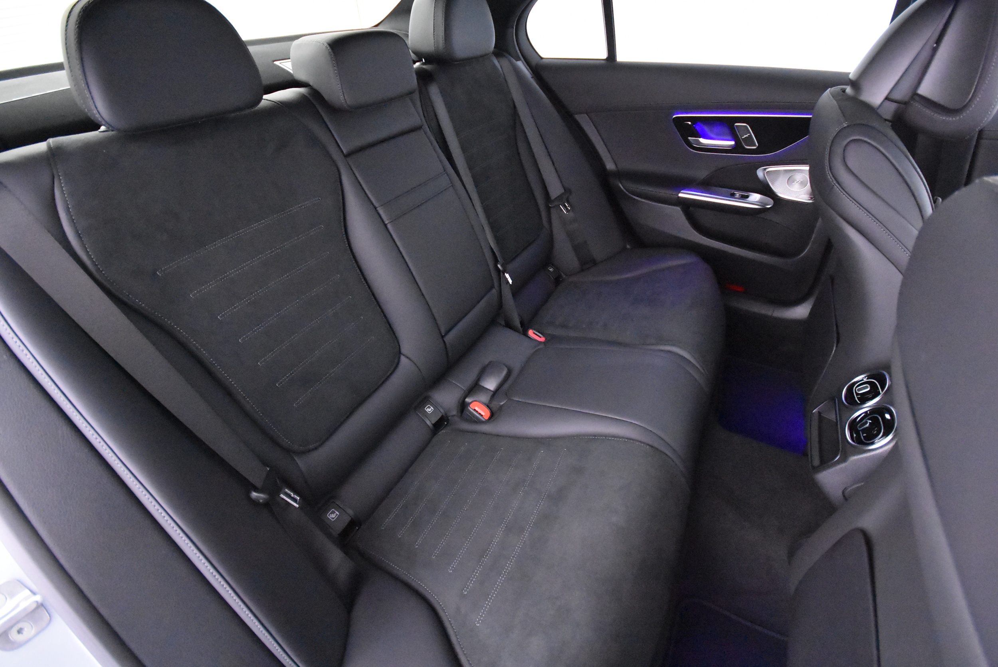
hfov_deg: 100.3
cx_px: 499
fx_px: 416
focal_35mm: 15
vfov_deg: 77.4
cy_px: 334
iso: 12800
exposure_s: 1/30
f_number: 4
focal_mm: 10
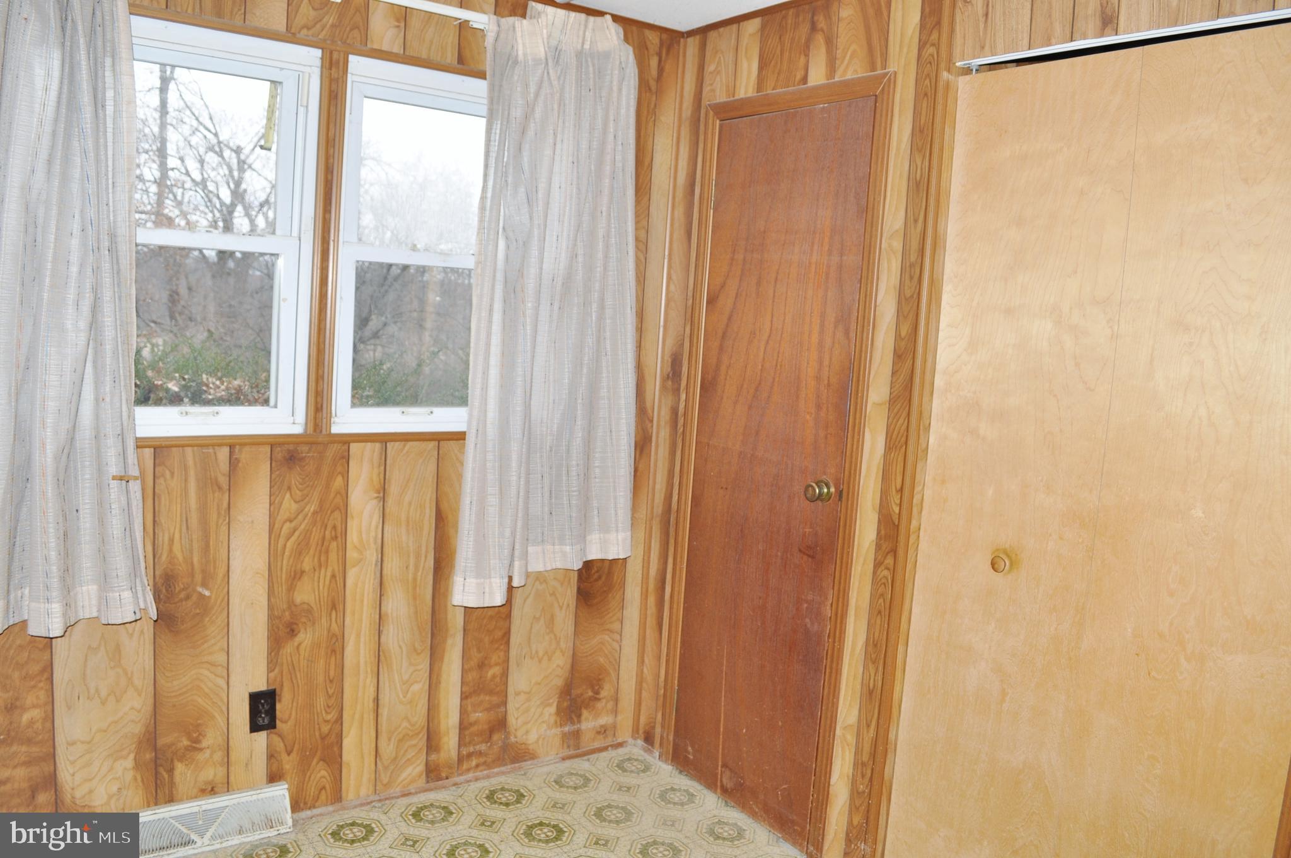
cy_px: 429
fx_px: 967
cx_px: 646
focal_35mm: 27
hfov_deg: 67.4
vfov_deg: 47.8
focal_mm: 18
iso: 250
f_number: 6.3
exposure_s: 1/60
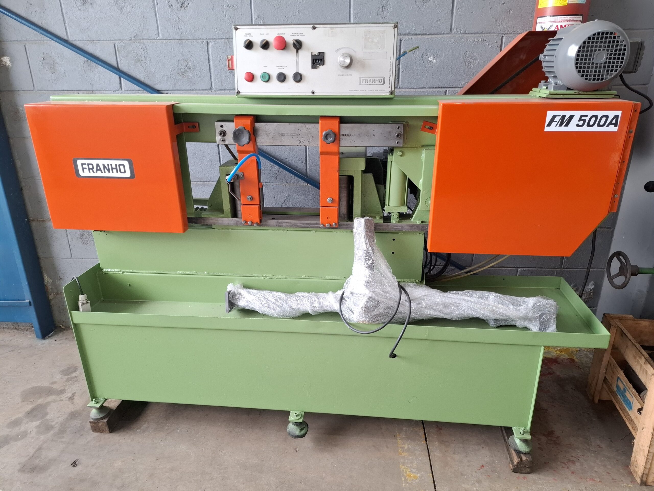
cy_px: 246
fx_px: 435
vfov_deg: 58.9
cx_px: 327
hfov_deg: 73.9
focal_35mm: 23
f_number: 1.8
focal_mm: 5.54
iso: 200
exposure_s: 1/60
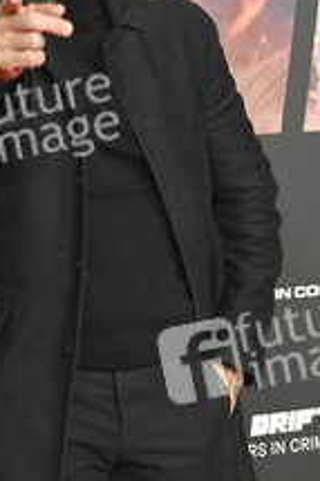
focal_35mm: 134
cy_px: 239
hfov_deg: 10.2
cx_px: 69
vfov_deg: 15.3
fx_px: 1789
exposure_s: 1/160
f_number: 6
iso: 1000
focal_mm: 72
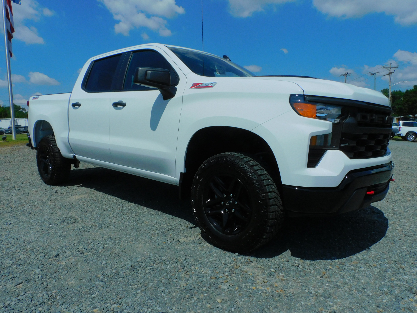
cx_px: 208
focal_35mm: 24
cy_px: 156
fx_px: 289
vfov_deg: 56.8
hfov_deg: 71.6
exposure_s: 1/1600
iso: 125
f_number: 6.7
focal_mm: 4.3
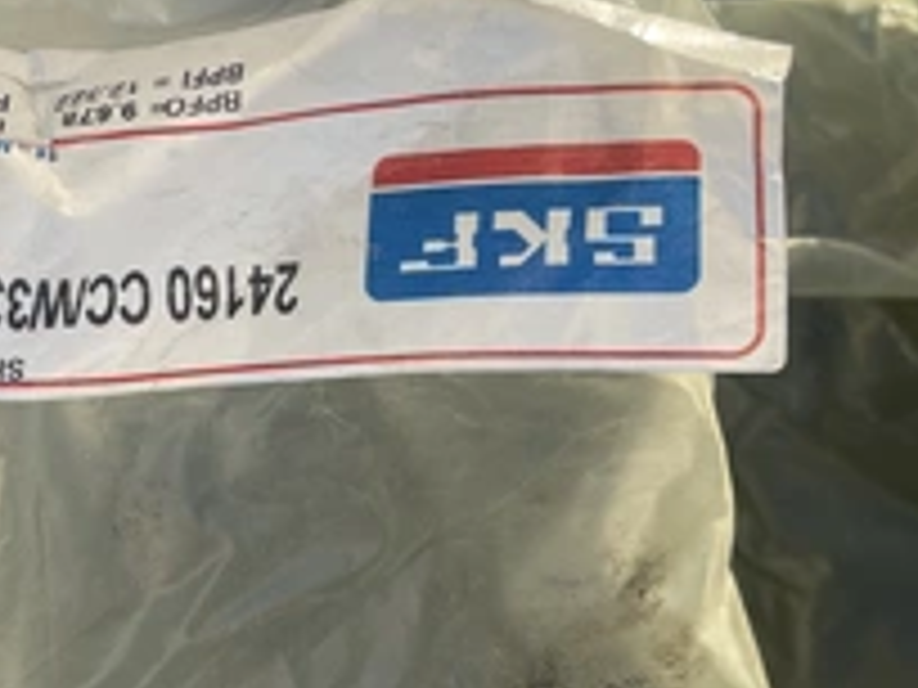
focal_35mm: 49
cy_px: 256
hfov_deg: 36.9
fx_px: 1299
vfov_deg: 29.6
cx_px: 126
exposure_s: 1/1795
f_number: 1.6
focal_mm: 5.1
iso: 32
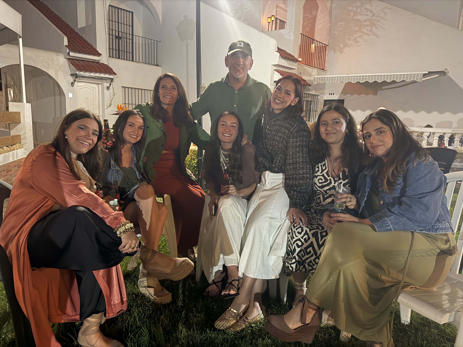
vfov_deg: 56.8
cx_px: 232
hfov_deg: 71.6
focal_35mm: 24
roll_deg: -2.0
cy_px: 174
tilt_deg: -9.8
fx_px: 321
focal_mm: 6.76
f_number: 1.78
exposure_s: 1/14
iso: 1600
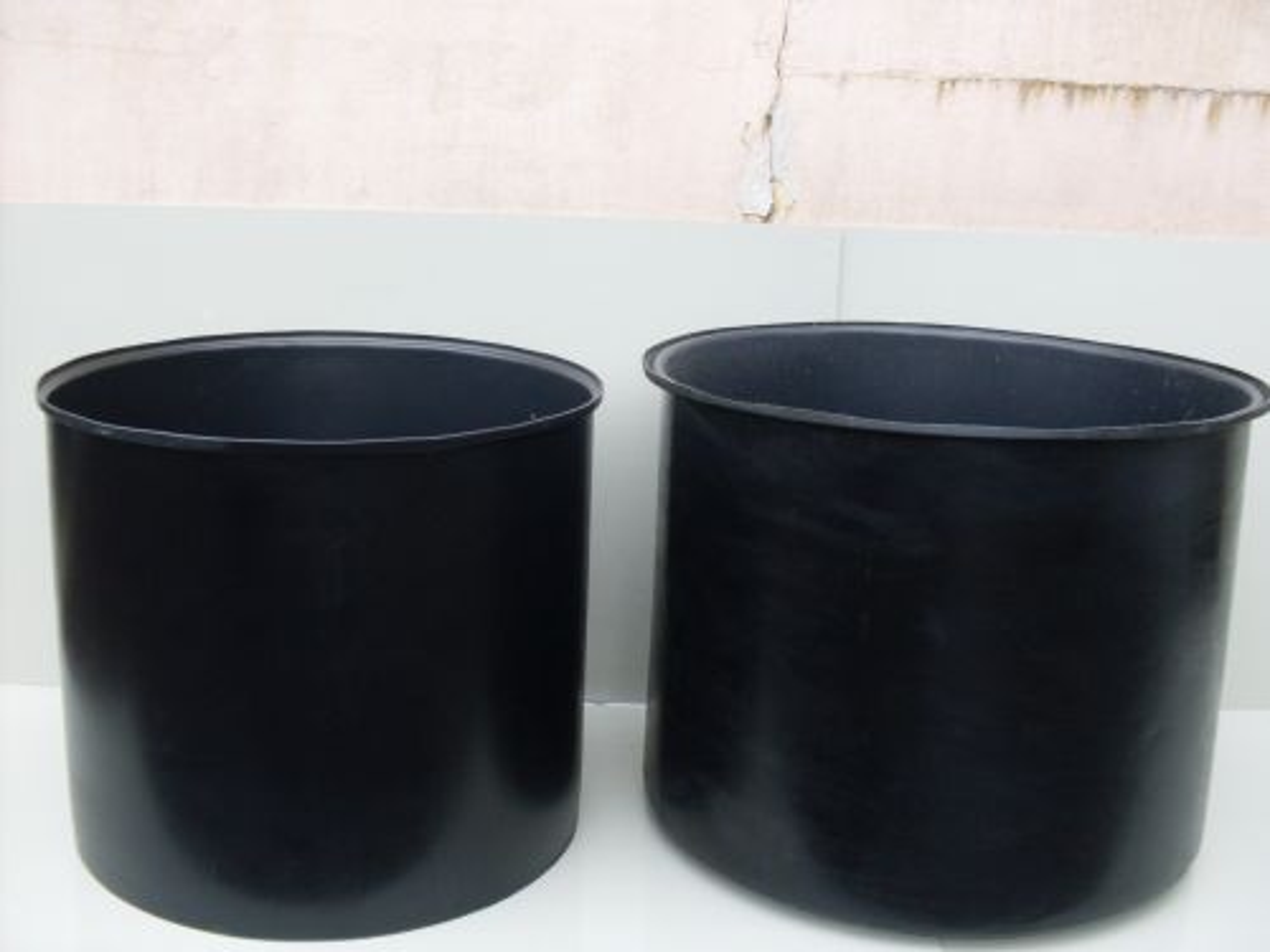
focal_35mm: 38
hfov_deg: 49.0
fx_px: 1394
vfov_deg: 37.7
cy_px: 476
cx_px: 635
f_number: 2.8
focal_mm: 6.3
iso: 80
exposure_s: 1/125
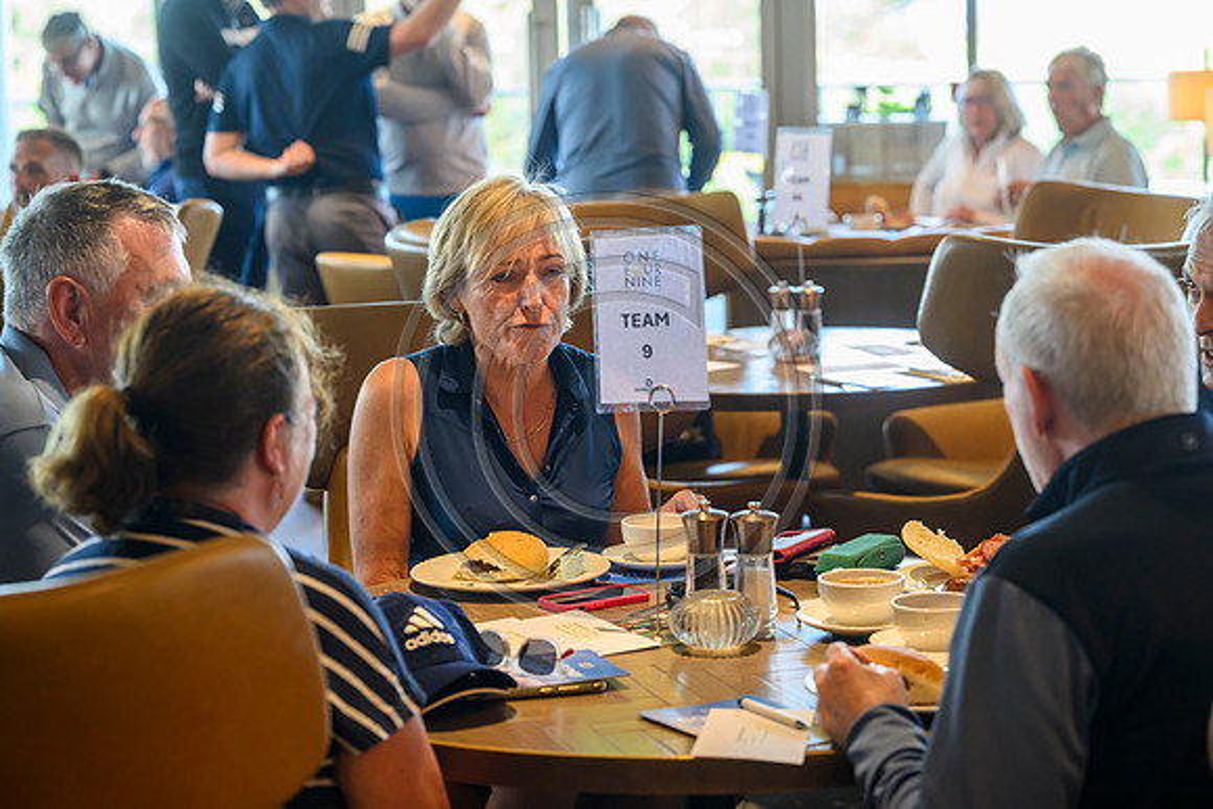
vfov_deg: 16.7
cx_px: 606
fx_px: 2763
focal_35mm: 82
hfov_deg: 24.8
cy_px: 404
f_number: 4
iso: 2000
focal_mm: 82
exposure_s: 1/200
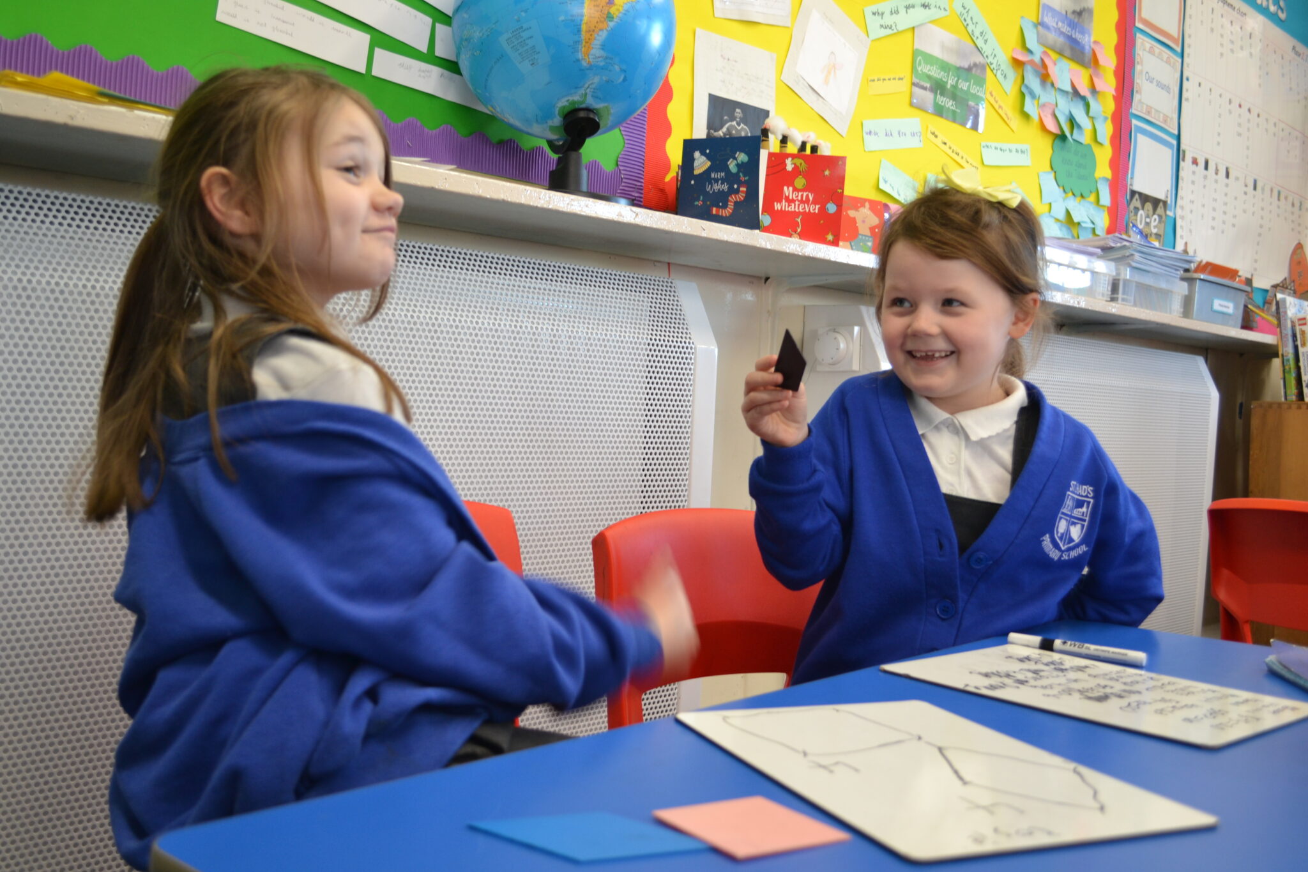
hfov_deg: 53.1
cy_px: 436
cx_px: 654
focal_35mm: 36
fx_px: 1308
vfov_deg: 36.9
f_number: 4
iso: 400
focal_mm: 24
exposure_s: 1/40
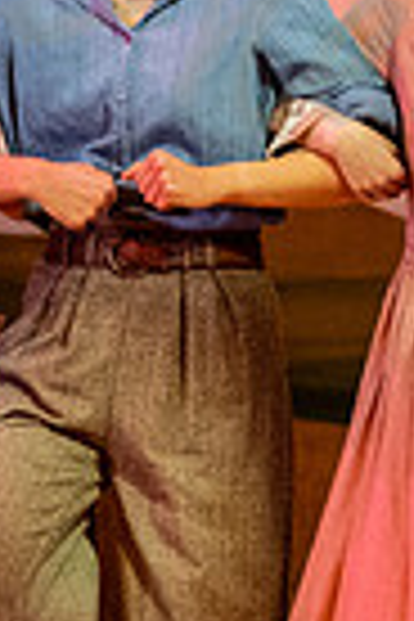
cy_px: -225
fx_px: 6279
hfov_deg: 3.8
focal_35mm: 364
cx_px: 241
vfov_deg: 5.6
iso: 2000
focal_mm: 35
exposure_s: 1/1000
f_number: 2
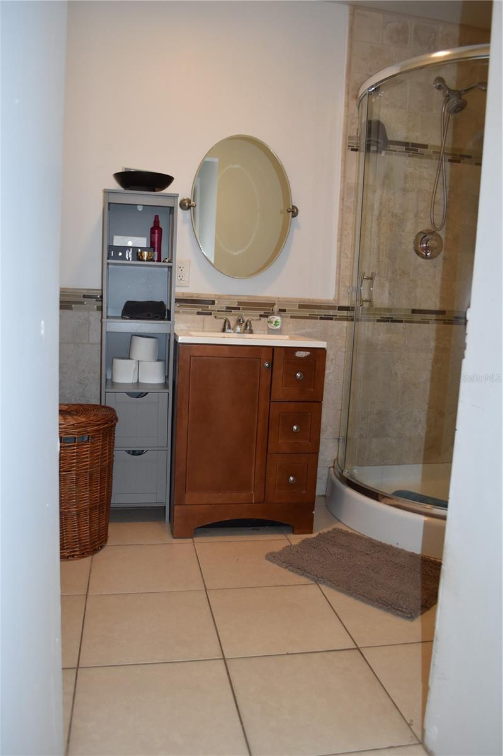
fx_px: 566
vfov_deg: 67.4
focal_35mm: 27
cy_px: 378
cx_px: 252
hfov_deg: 47.9
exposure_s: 1/60
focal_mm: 18
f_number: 3.5
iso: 900
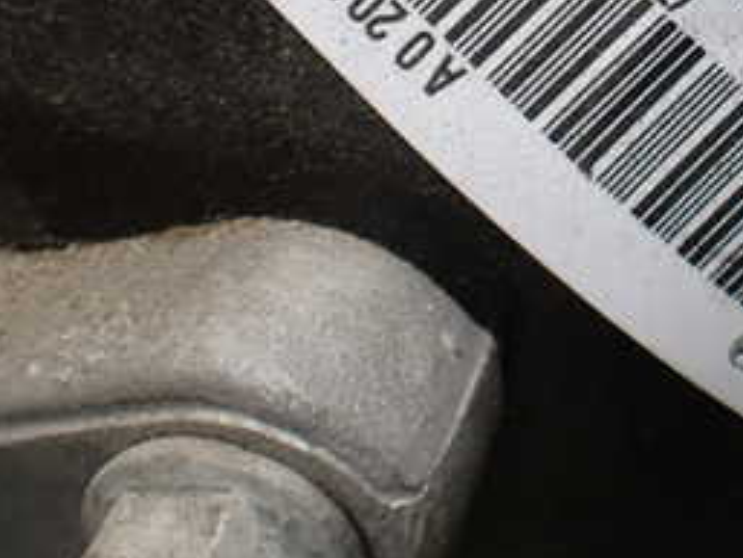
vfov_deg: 20.0
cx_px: 624
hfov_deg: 27.1
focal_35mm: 70
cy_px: -78
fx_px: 1503
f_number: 2.3
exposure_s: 1/125
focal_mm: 5.4
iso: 160
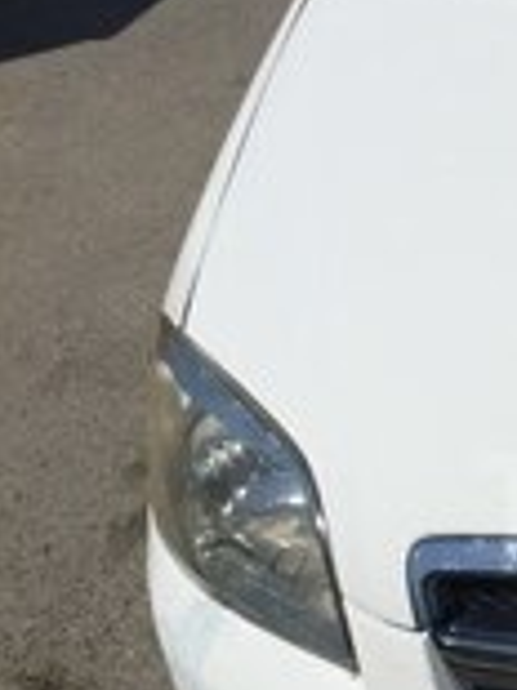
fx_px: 1855
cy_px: 503
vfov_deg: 21.0
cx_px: 820
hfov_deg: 14.6
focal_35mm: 93
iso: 32
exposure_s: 1/7937
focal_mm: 4.15
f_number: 2.2
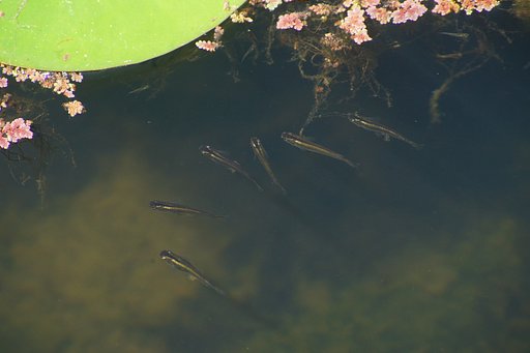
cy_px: 176
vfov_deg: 5.5
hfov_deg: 8.2
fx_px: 3679
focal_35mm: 250
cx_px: 265
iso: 1000
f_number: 9
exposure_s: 1/320
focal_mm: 250
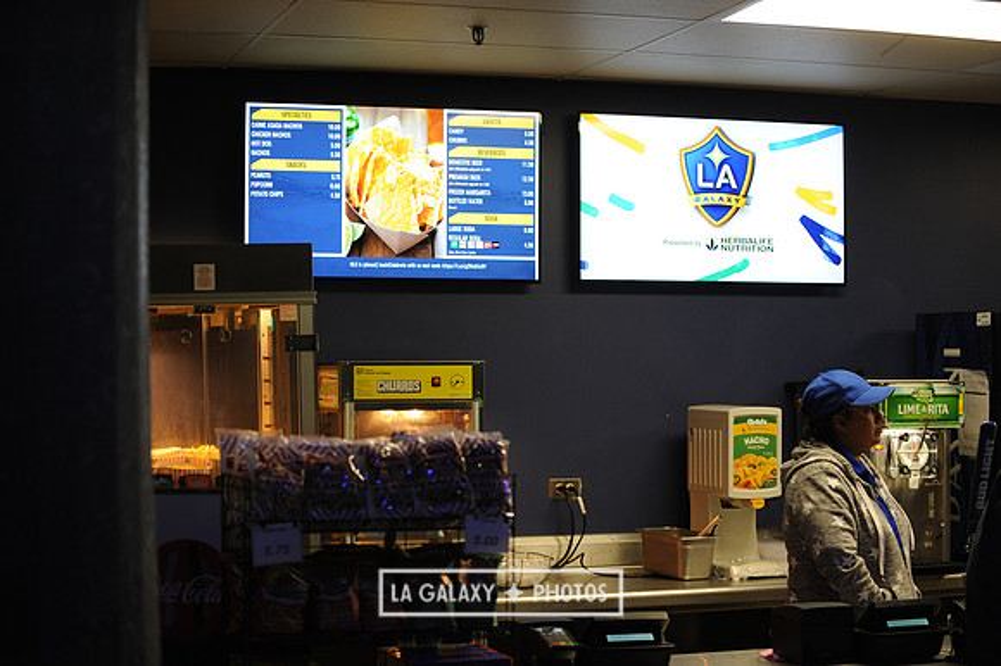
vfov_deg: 19.4
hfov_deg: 28.9
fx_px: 1945
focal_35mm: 70
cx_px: 500
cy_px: 333
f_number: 2.8
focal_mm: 70
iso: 1250
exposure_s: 1/200
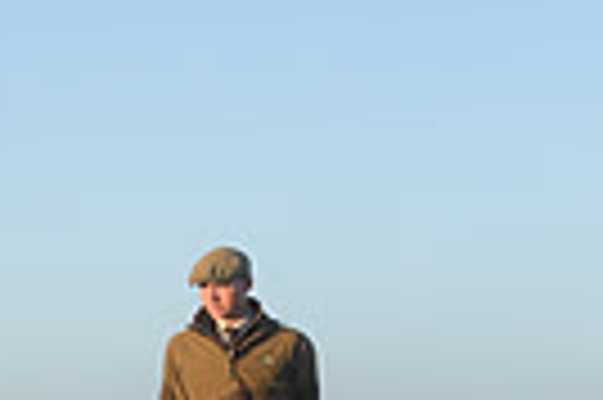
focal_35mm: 151
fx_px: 2526
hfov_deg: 11.9
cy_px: 126
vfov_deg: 9.1
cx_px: -670
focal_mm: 35
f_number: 8
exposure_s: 1/1000
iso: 1250
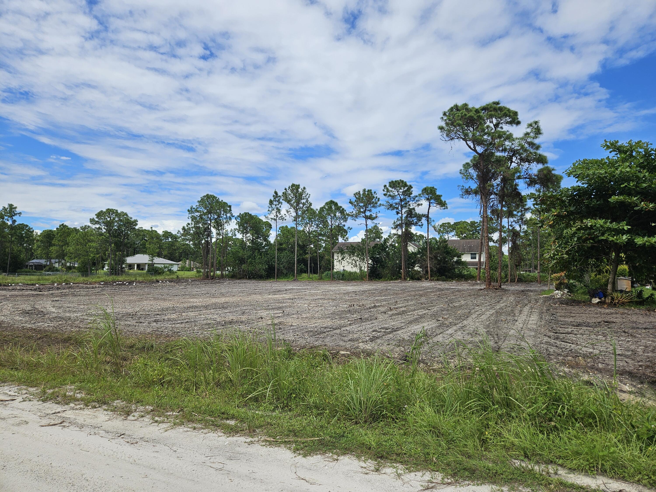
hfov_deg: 73.9
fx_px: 436
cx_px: 328
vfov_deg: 58.9
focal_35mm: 23
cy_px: 246
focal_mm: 5.4
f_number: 1.8
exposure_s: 1/3246
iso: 25
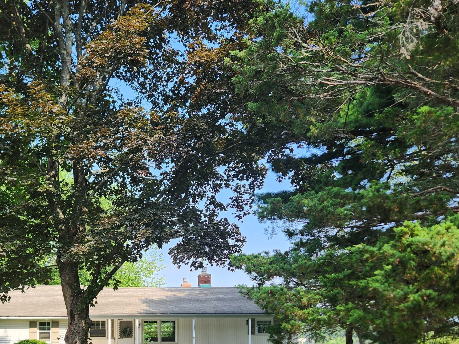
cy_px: 296
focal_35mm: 41
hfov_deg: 45.0
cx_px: 148
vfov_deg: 33.6
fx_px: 544
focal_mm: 5.4
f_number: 1.8
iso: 20
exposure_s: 1/338
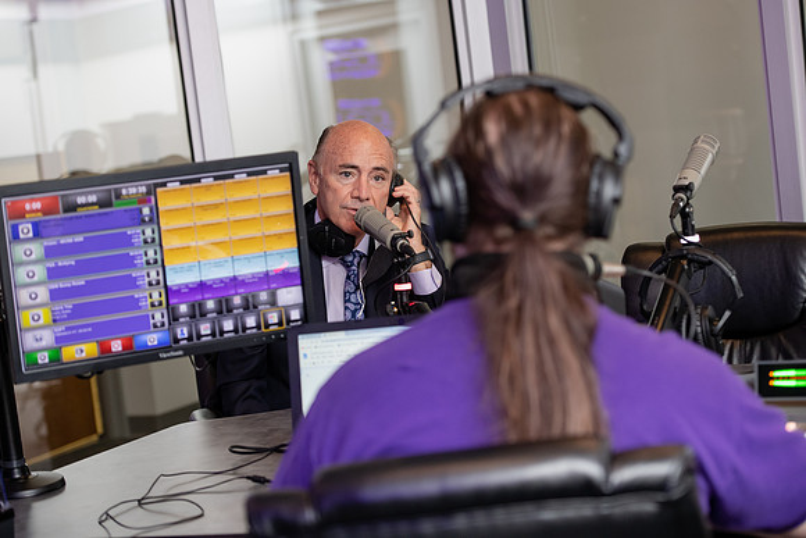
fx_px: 1836
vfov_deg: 16.7
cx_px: 403
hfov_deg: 24.8
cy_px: 269
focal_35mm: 82
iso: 1250
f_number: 3.5
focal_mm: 82
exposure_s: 1/125
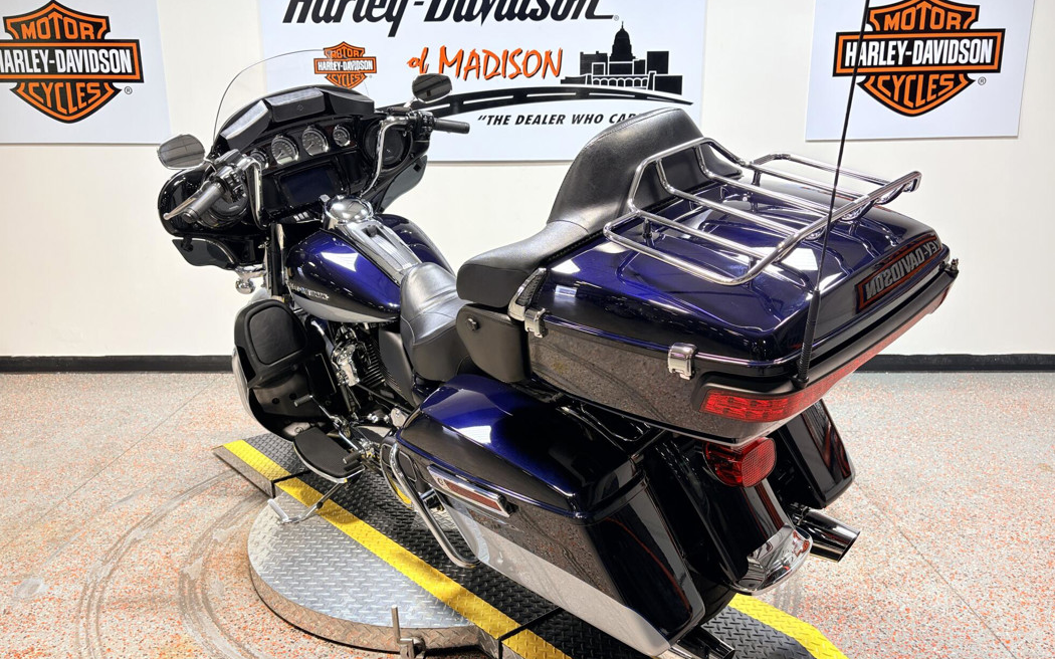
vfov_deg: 44.5
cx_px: 520
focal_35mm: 28
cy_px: 347
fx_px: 805
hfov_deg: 66.5
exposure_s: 1/120
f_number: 1.6
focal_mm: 5.96
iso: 64
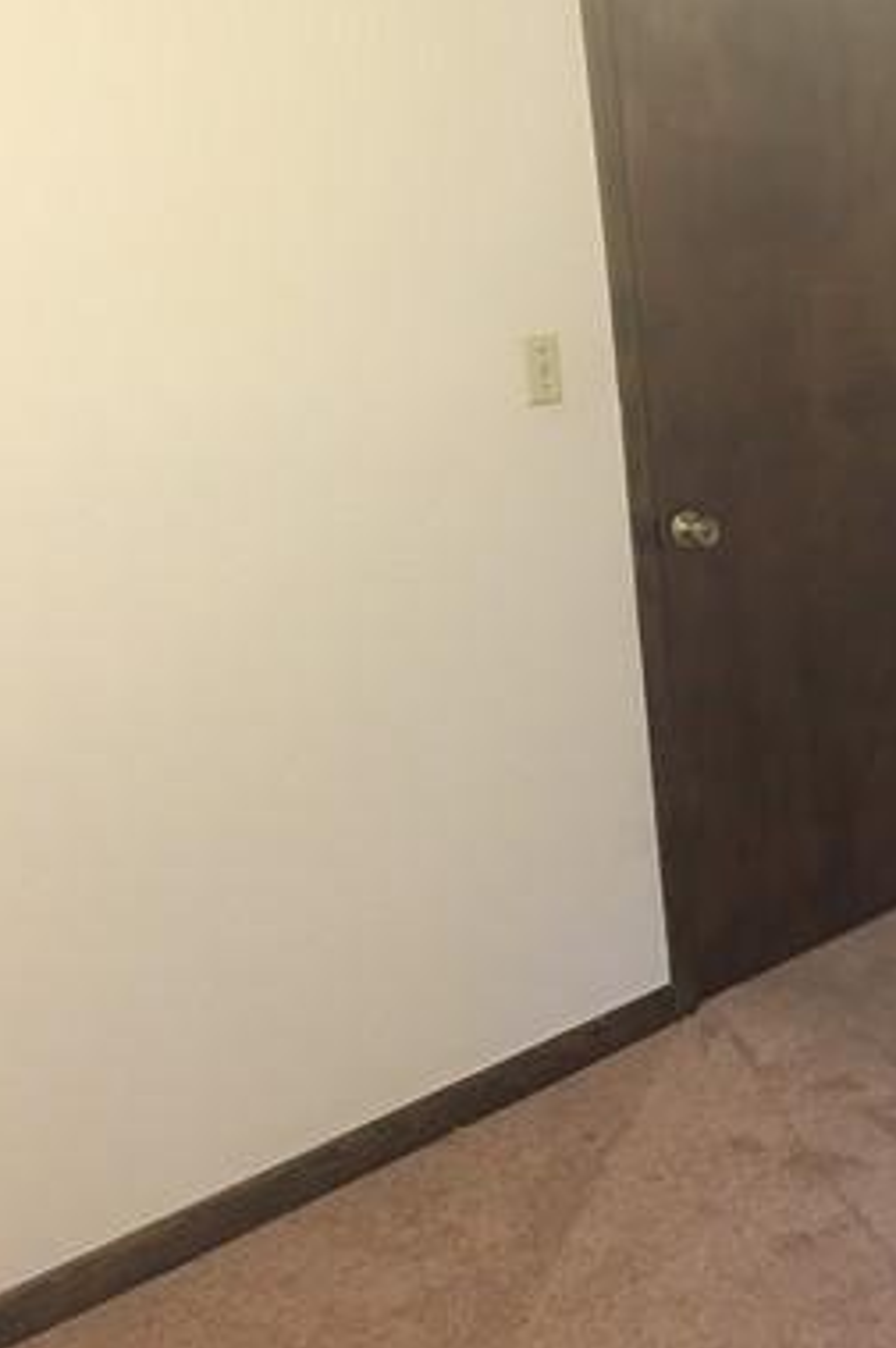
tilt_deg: -12.9
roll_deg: +2.3
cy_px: 612
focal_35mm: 51
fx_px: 1907
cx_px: 1074
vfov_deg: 38.9
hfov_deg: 24.1
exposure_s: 1/10
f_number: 2.2
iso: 100
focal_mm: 4.15
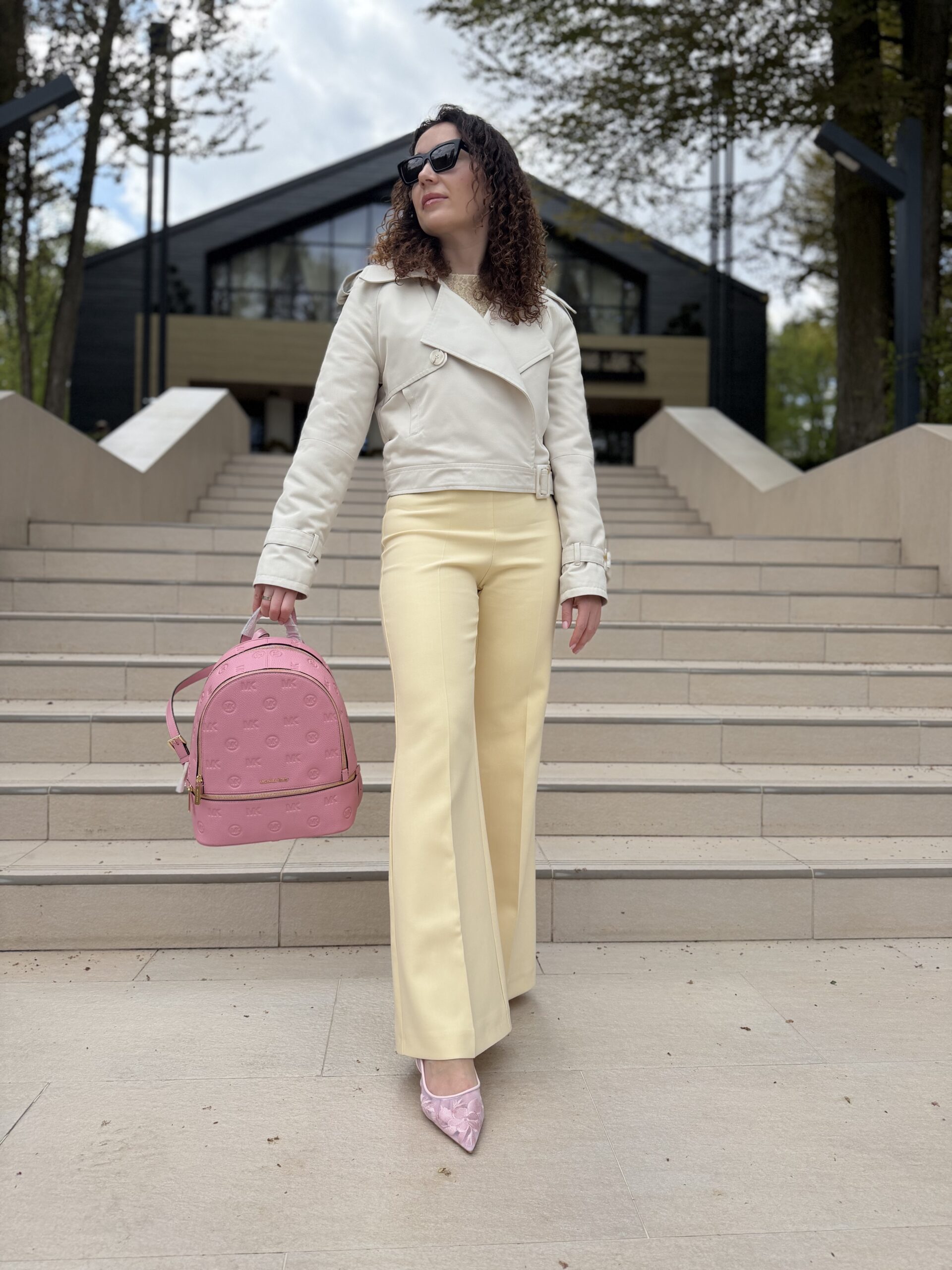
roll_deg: -1.4
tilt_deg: -0.5
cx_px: 476
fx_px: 880
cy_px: 635
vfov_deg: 71.6
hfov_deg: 56.8
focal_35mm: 24
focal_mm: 6.76
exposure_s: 1/4975
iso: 100
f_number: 1.78
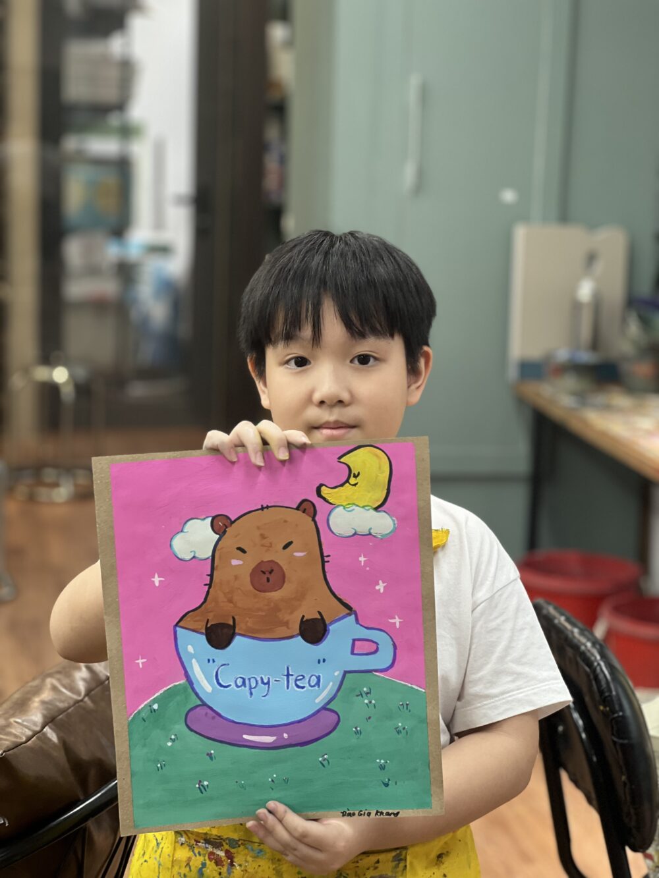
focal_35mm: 77
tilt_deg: -8.7
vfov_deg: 25.3
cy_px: 439
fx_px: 1954
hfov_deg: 19.1
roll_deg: -2.2
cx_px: 330
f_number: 2.8
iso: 125
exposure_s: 1/33
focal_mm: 9
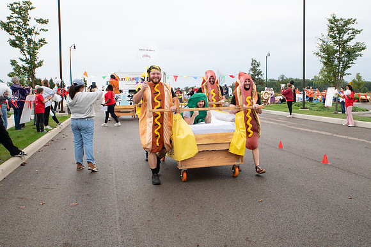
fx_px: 387
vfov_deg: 35.3
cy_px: 125
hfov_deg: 51.0
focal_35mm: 38
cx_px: 213
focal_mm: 32
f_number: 10
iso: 640
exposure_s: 1/200
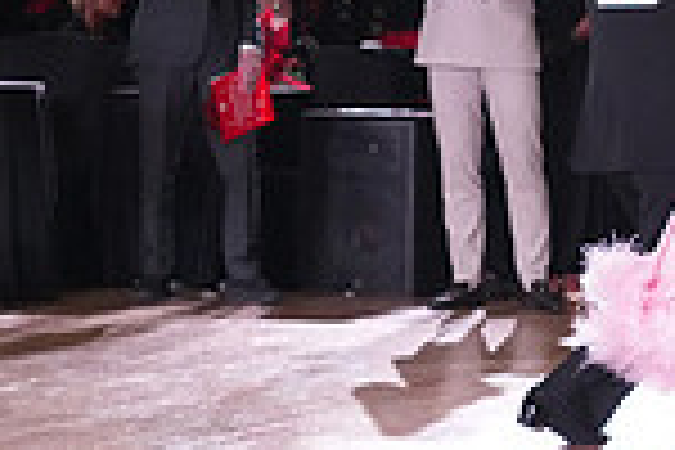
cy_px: 128
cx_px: 1192
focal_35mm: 220
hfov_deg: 9.0
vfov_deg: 6.2
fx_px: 4125
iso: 5000
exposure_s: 1/320
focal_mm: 57
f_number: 5.6
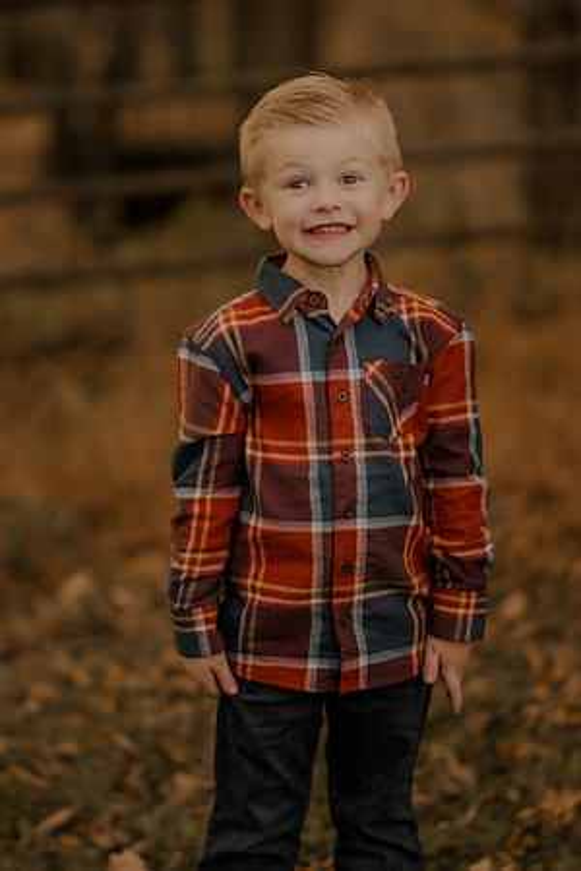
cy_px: 436
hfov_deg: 10.8
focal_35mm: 127
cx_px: 290
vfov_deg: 16.1
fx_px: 3074
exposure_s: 1/400
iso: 200
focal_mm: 85
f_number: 1.4
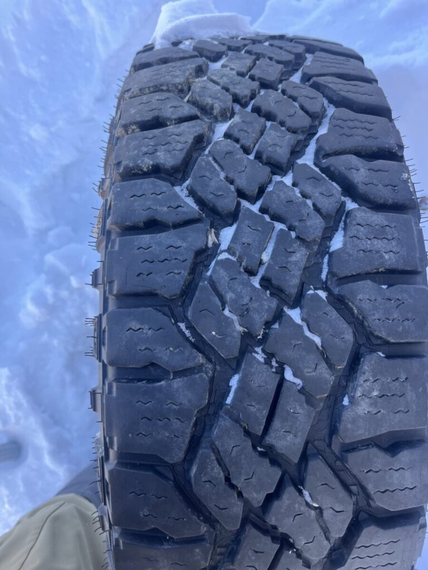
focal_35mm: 26
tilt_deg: -74.4
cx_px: 214
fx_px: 429
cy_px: 285
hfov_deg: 53.1
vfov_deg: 67.3
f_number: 1.6
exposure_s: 1/238
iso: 40
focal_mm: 5.1
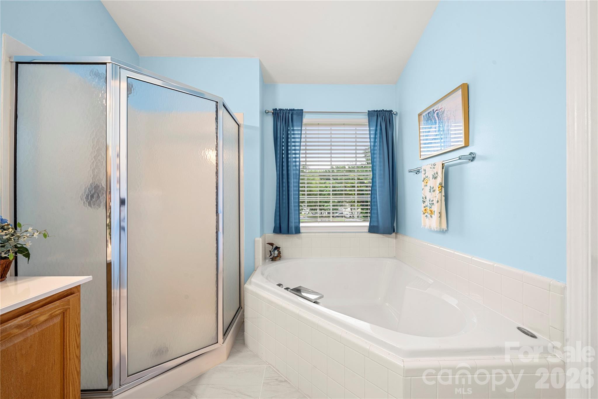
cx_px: 299
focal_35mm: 13
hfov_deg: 108.3
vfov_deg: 85.4
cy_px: 200
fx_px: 216
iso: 200
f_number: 10
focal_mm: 13
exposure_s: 2
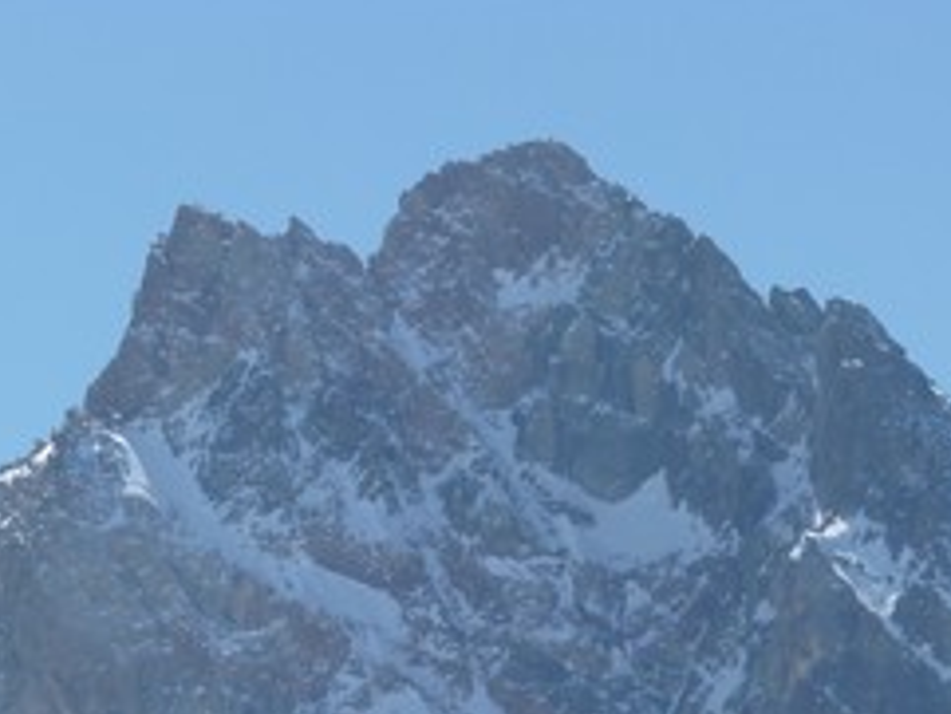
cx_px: 363
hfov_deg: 4.2
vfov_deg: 3.2
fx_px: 12836
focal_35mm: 467
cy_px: 931
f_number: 6.3
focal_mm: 31.2
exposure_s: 1/500
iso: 80
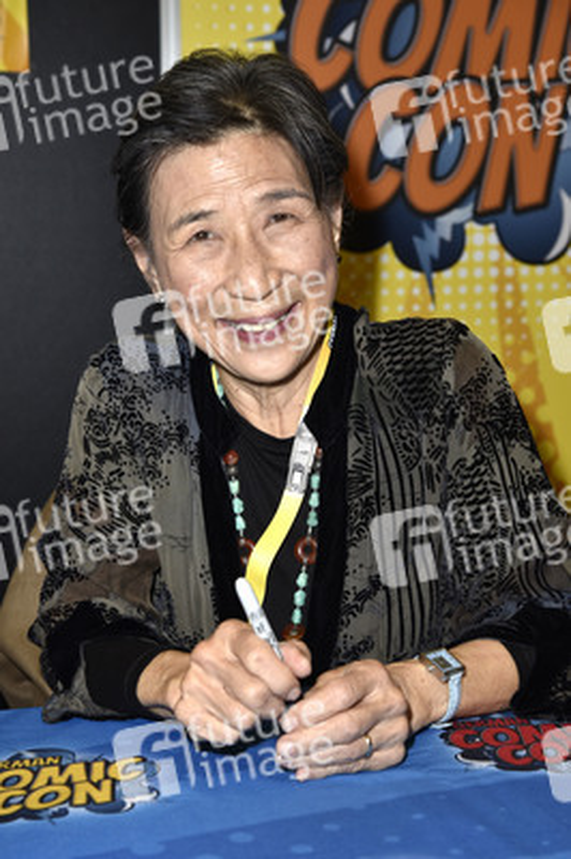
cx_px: 286
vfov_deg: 31.0
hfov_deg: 20.9
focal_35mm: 65
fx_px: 1549
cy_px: 430
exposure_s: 1/80
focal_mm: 65
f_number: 6.3
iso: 560
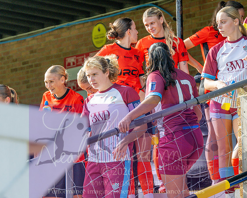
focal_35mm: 186
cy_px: 99
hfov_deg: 10.4
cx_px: 124
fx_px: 1359
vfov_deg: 8.3
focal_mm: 110
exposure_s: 1/1600
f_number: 4
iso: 400
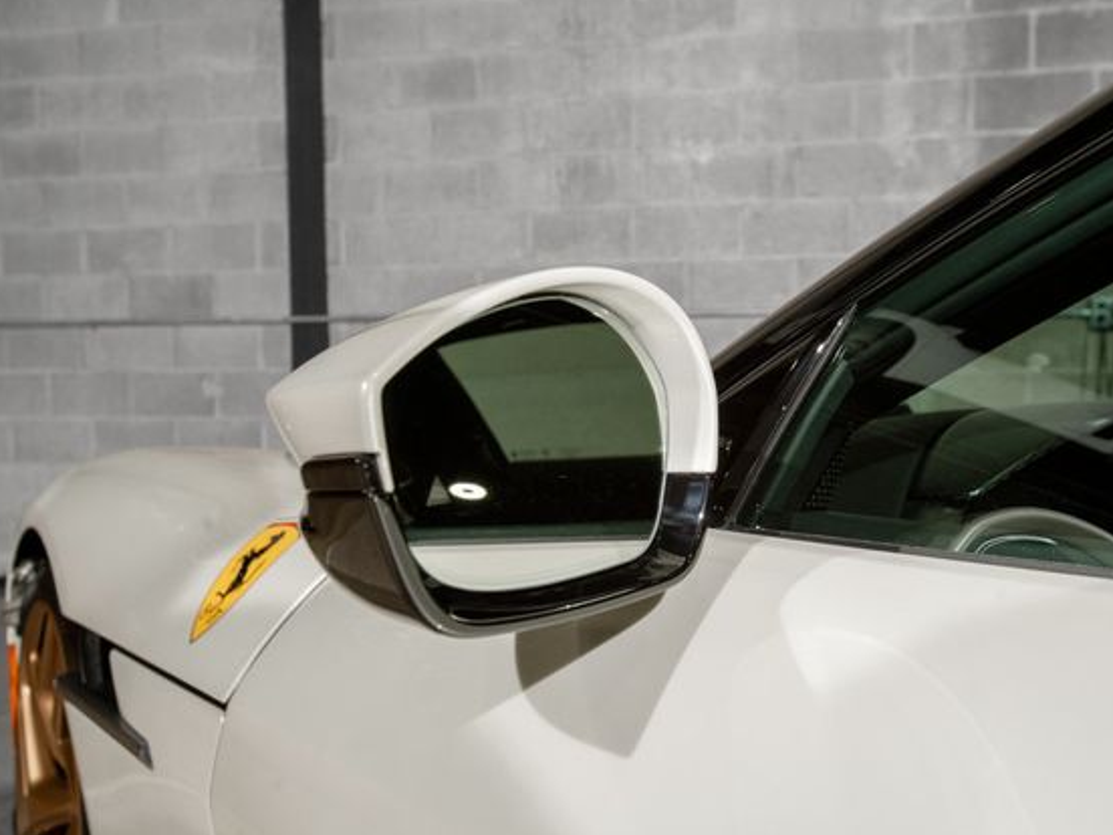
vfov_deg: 36.8
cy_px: 416
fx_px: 1254
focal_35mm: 39
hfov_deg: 47.8
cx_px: 603
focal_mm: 35
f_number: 8
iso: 640
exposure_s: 1/160
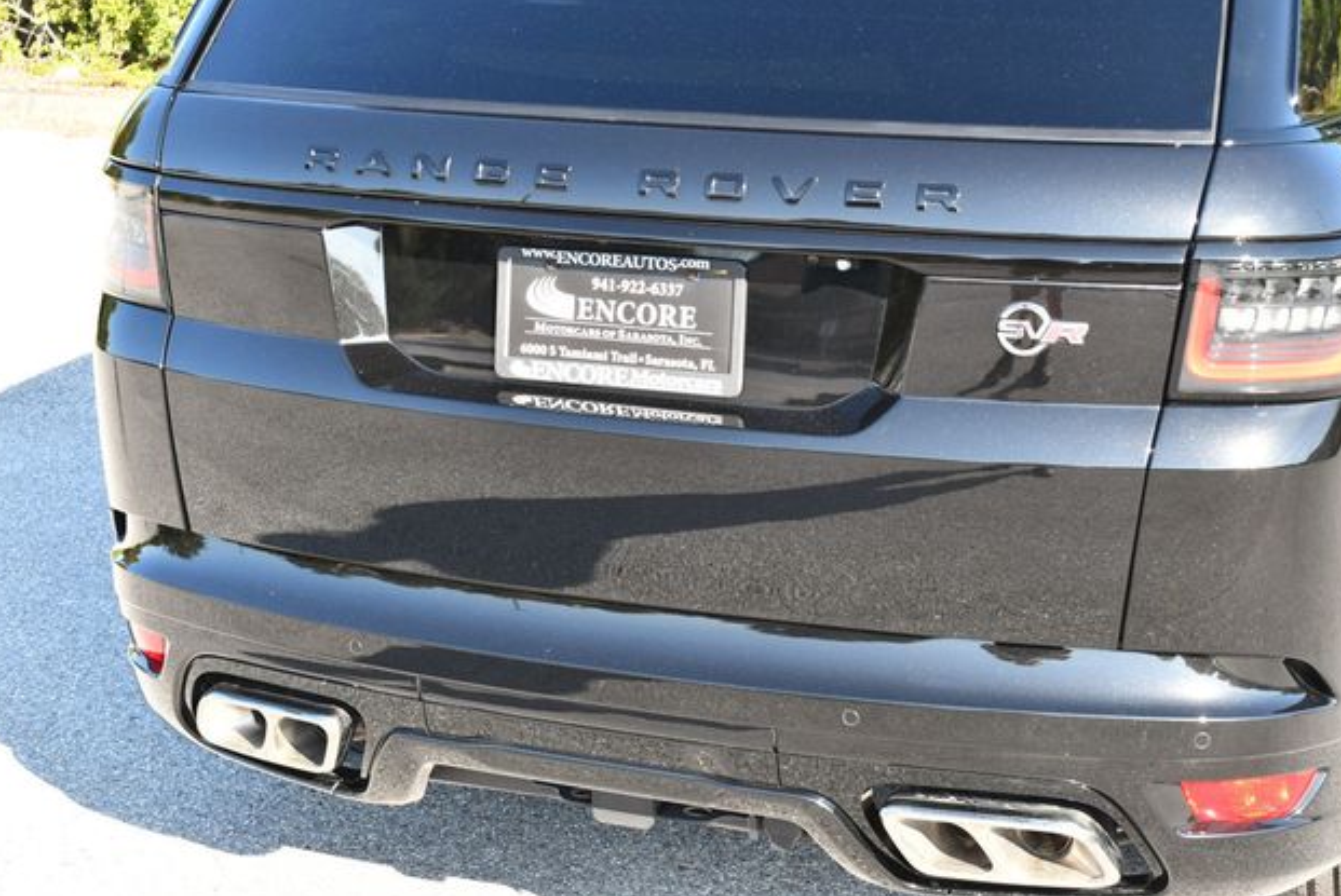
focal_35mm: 66
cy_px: 456
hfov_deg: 30.5
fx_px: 2460
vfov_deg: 20.6
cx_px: 663
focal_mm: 32
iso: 400
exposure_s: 1/250
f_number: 5.6
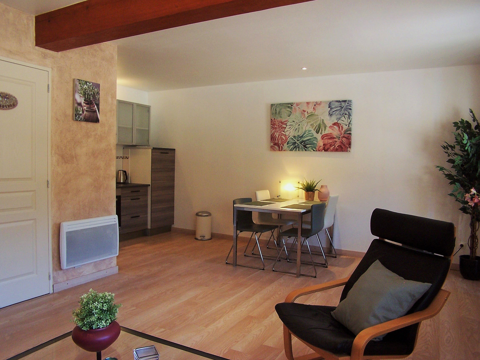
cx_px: 240
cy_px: 180
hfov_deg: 49.0
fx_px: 527
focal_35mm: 38
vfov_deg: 37.7
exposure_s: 1/20
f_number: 2.8
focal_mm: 6.3
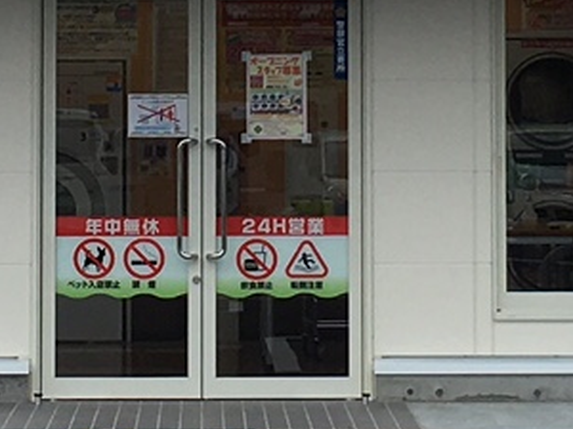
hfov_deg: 10.1
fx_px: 3228
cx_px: 241
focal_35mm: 195
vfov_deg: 7.6
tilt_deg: +2.8
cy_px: -31
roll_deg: -0.8
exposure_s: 1/769
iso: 25
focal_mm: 4.15
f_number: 2.2
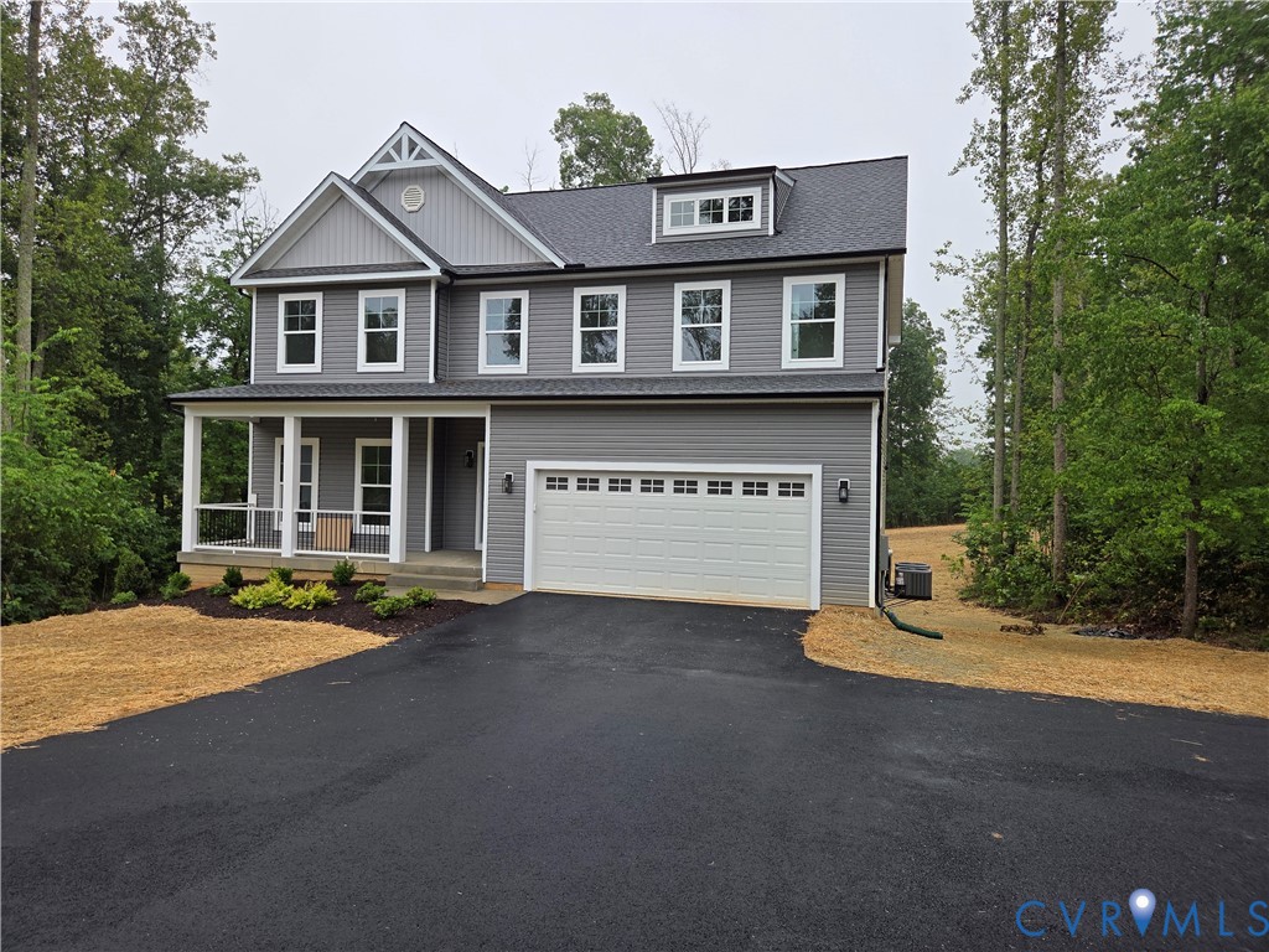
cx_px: 634
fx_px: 843
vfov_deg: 58.9
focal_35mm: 23
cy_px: 476
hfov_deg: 73.9
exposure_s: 1/670
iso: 80
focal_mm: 5.4
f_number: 1.8
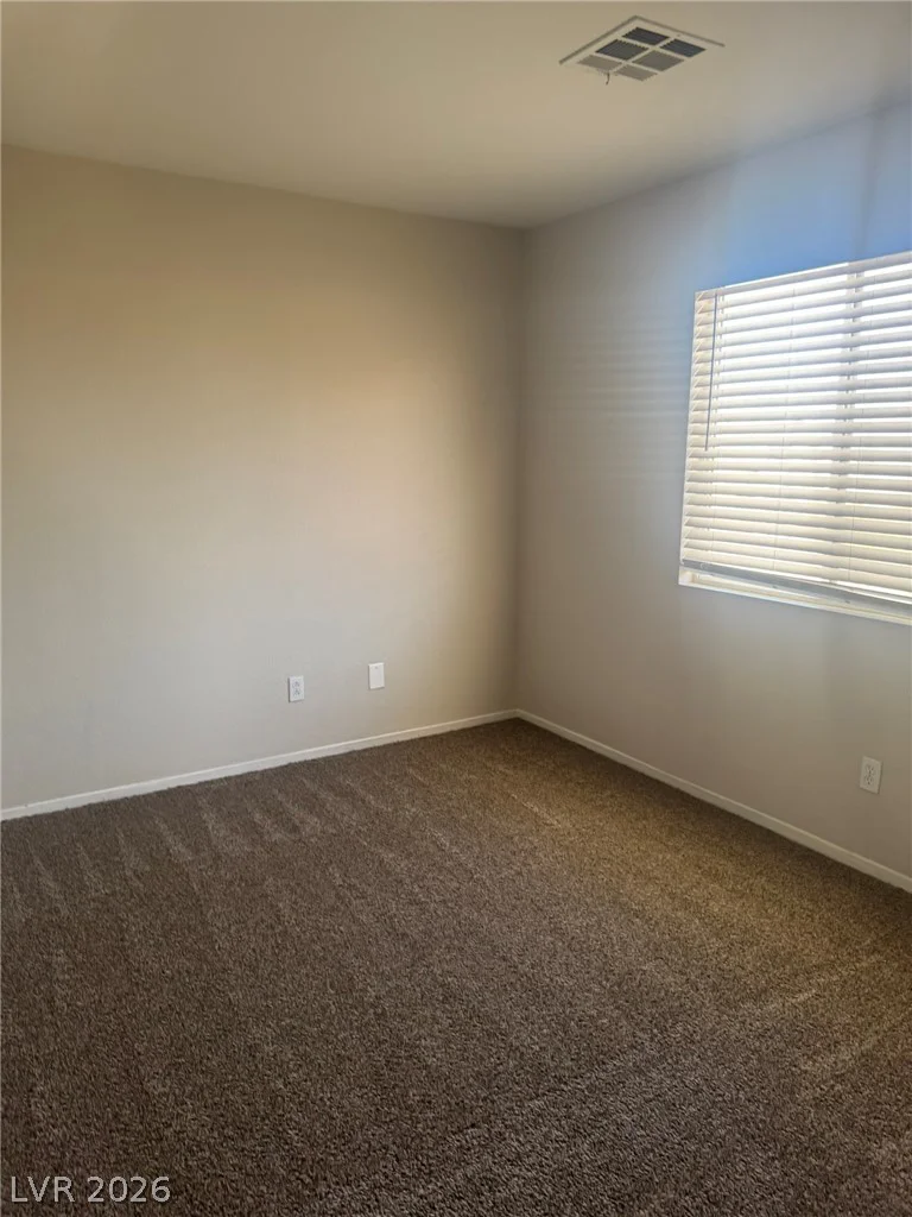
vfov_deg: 71.6
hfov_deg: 56.8
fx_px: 843
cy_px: 608
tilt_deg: -12.5
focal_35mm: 24
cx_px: 456
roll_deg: -0.4
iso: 125
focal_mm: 6.76
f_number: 1.78
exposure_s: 1/60
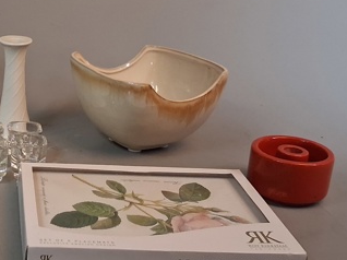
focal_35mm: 68
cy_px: 119
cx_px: 31
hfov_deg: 27.5
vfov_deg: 21.6
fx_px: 681
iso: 400
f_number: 1.8
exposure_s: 1/100
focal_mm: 4
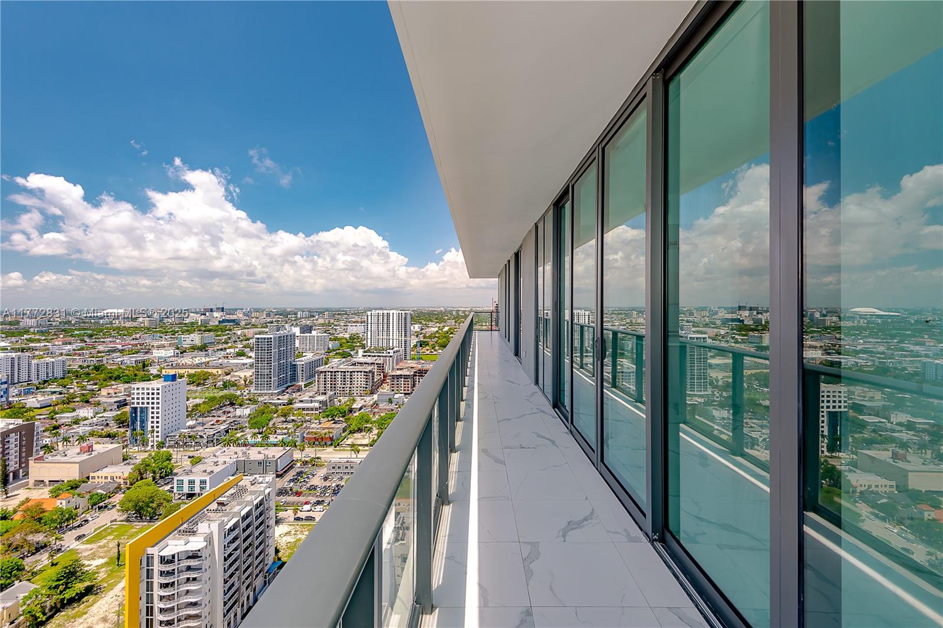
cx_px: 472
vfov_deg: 73.7
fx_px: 419
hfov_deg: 96.7
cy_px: 314
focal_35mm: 16
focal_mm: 16
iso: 200
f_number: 8
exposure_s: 1/250
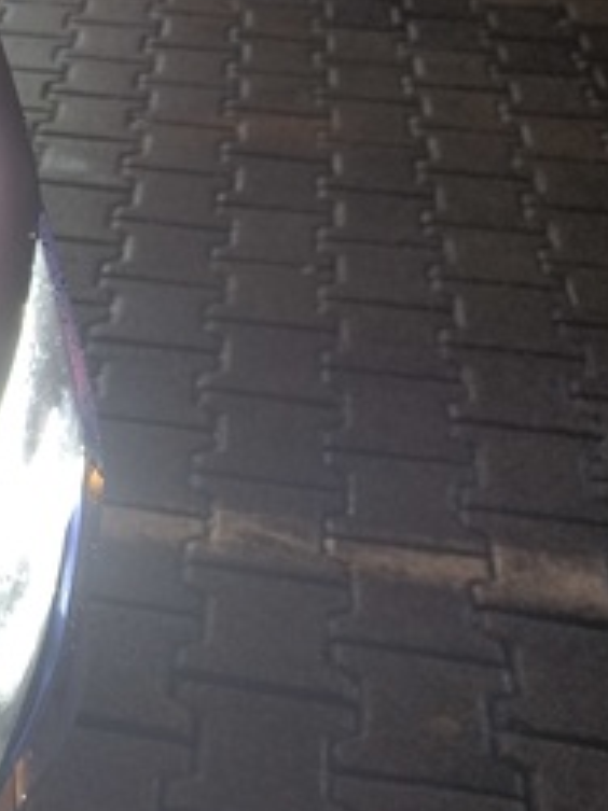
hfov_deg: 15.1
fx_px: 2063
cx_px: -404
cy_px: 317
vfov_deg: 22.2
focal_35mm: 88
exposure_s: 1/50
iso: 320
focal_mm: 6.92
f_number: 1.9
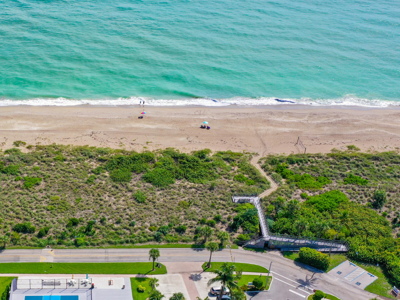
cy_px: 235
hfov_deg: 36.8
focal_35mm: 50
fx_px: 578
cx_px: 79
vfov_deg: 28.5
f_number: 5.6
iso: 100
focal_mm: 10.26
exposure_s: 1/400
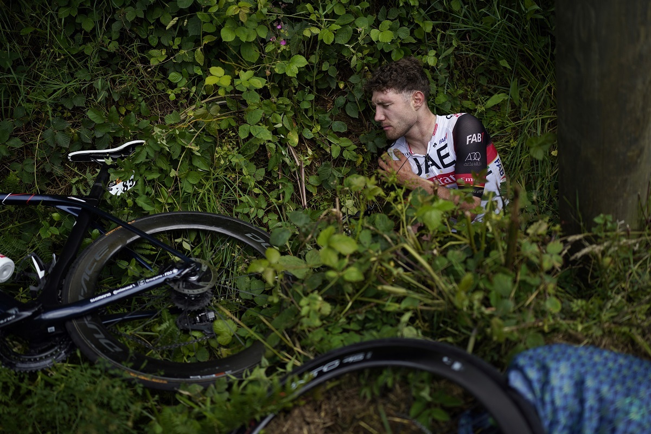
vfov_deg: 37.9
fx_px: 633
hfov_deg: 54.4
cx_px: 326
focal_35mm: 35
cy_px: 217
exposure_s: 1/4000
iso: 100
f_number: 1.4
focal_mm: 35
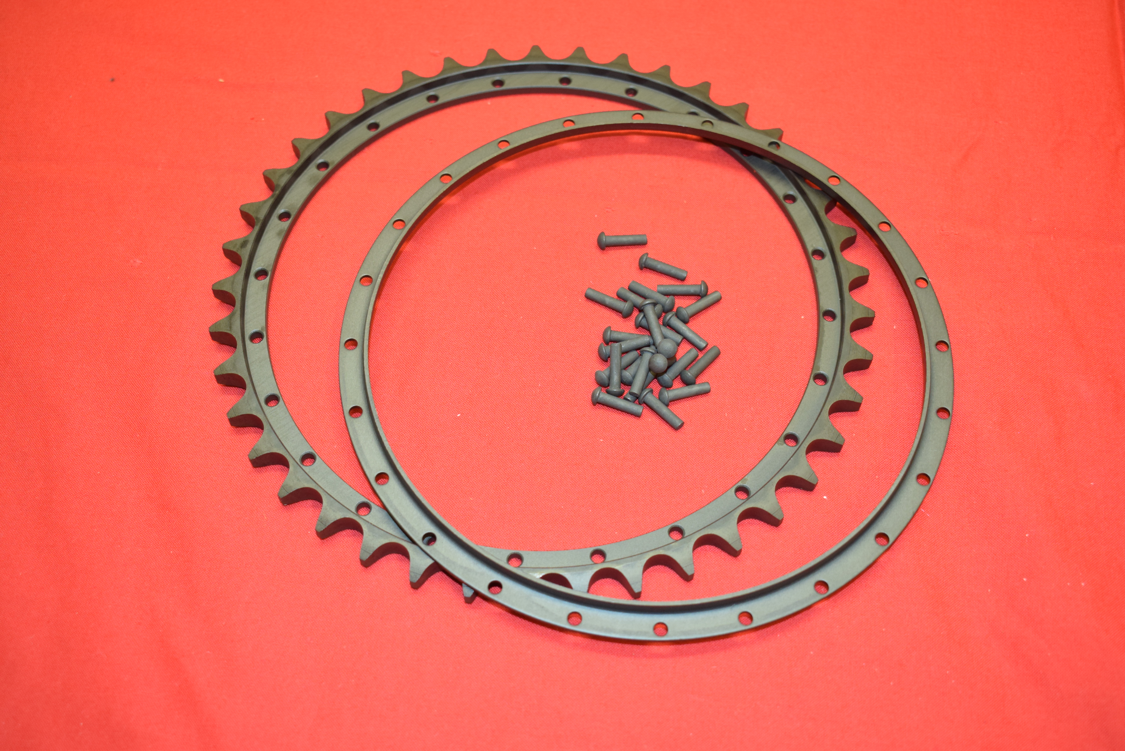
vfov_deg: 30.9
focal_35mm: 44
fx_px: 1360
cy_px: 376
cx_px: 562
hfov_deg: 45.0
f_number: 5
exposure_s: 1/60
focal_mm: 29
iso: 800
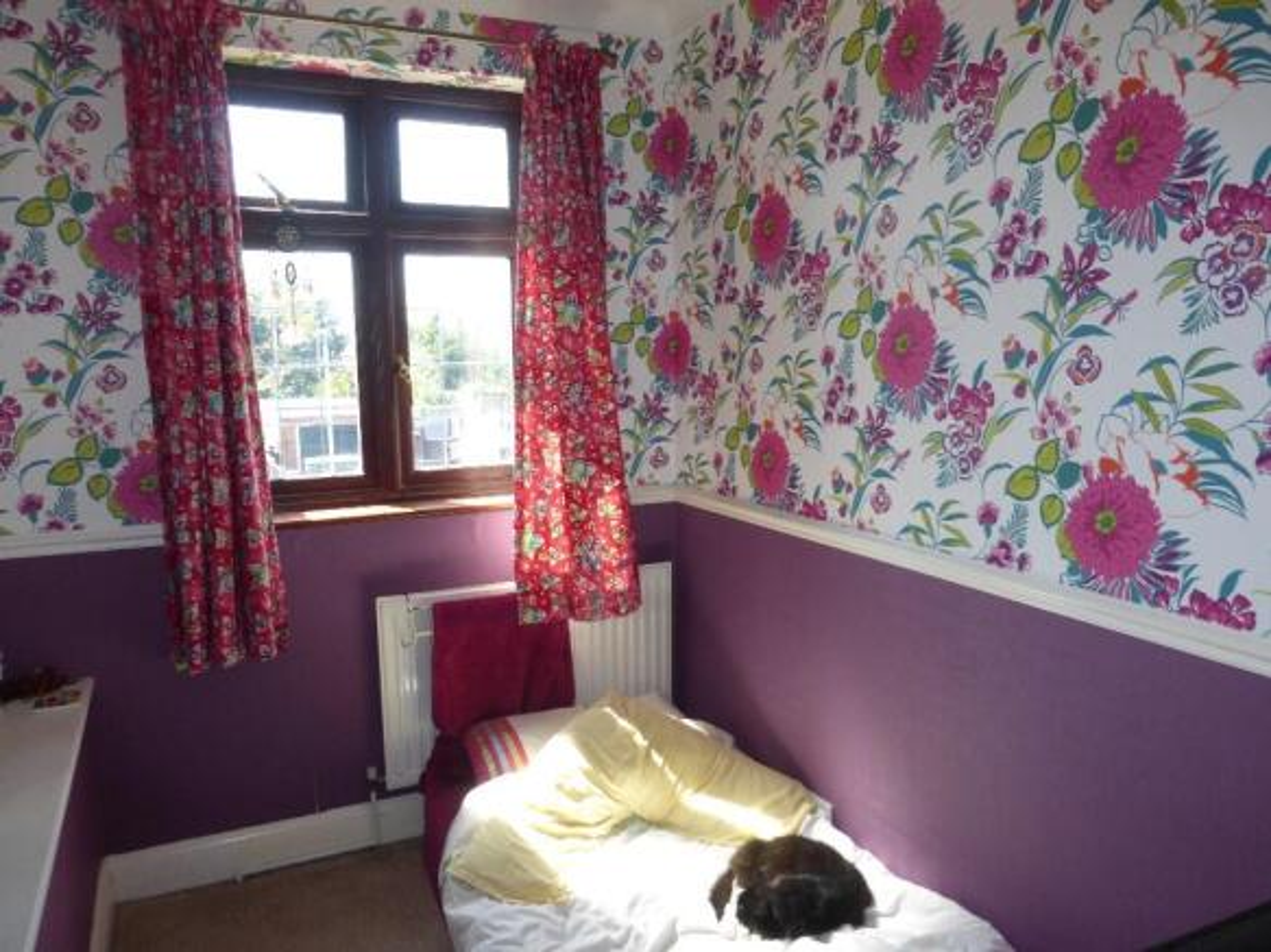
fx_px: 881
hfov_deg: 71.6
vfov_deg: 56.8
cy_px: 476
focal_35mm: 24
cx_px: 636
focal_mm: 4.3
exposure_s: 1/60
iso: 100
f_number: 3.3
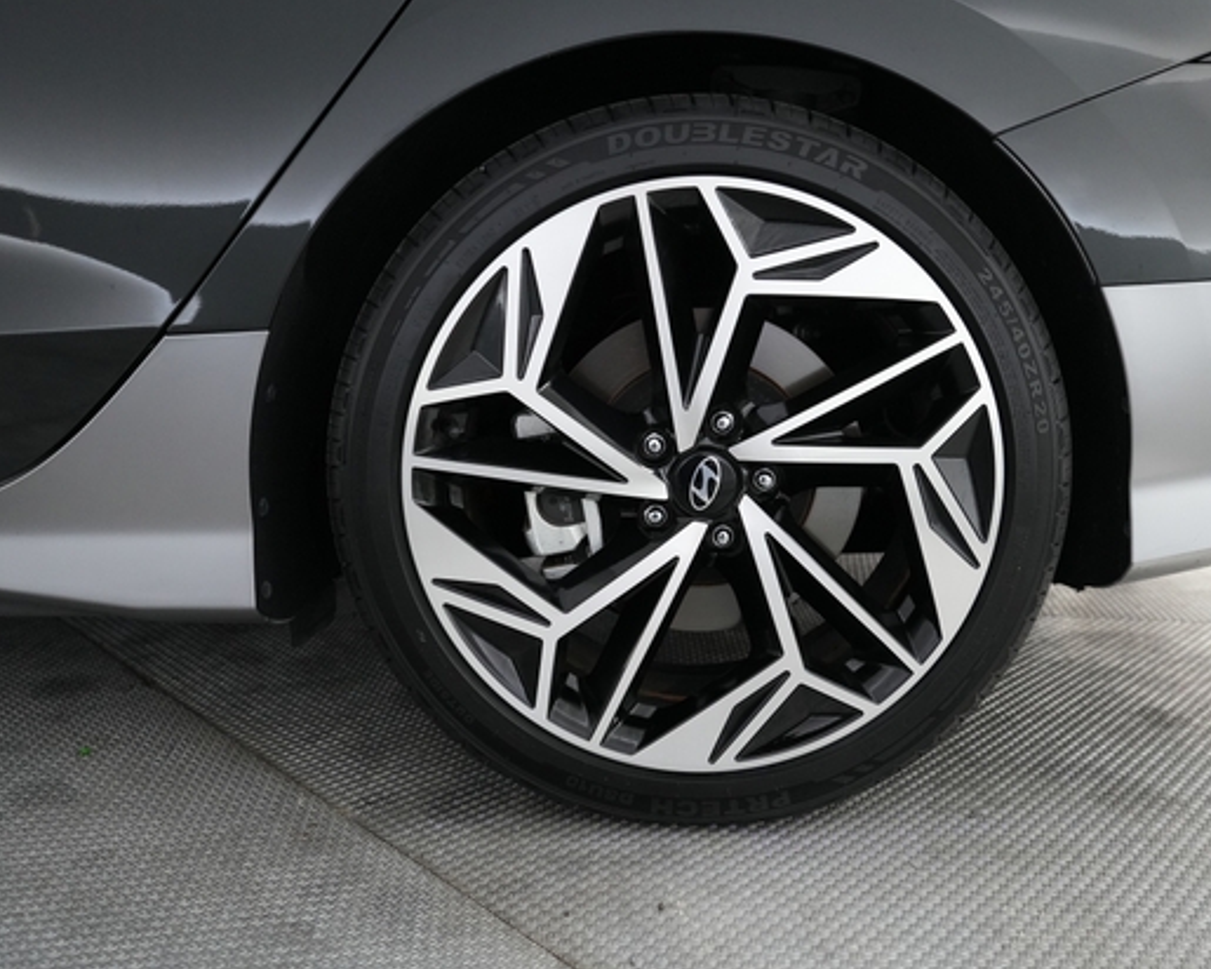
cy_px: 477
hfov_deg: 61.9
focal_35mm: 28
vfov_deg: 51.5
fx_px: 1004
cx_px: 696
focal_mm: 24
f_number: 2.8
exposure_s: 1/160
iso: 4000
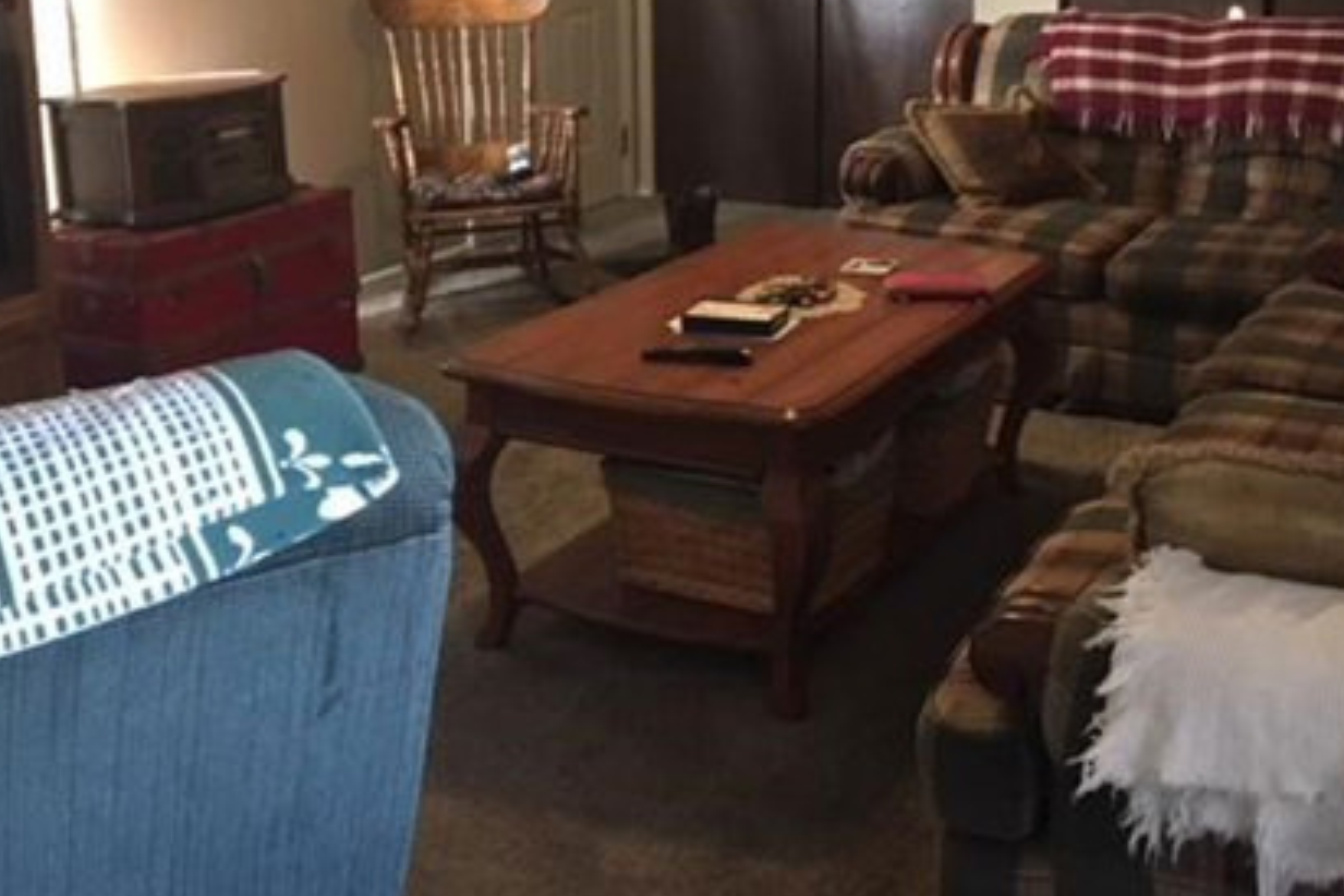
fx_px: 1755
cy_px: 137
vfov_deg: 27.9
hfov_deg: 41.3
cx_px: 919
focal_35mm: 47
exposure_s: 1/17
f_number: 2.2
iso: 200
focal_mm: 4.15
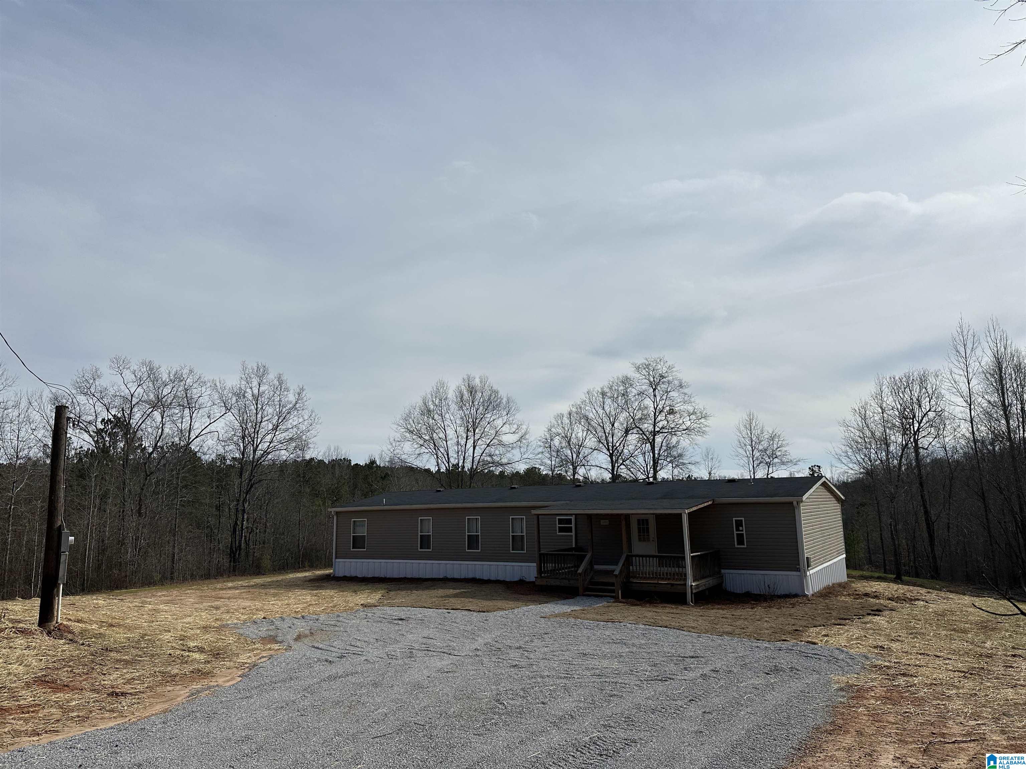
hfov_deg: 71.6
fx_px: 711
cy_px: 384
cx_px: 513
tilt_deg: +8.2
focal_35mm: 24
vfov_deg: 56.8
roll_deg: +0.3
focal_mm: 6.86
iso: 80
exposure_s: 1/10753
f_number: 1.78
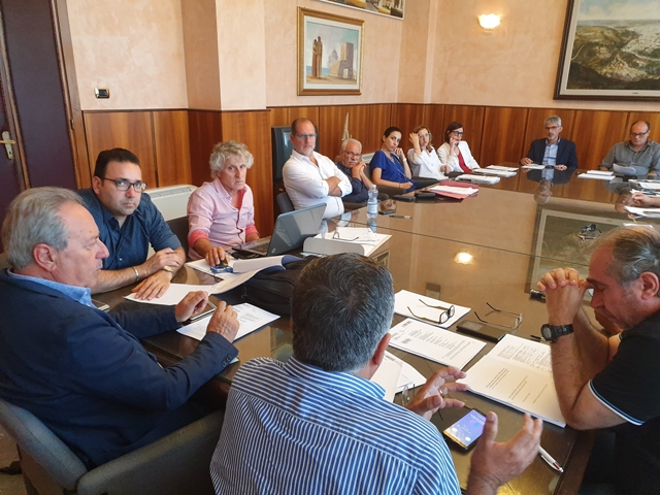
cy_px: 248
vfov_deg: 53.1
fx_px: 496
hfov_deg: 67.3
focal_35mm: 26
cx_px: 330
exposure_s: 1/50
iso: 400
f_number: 2.4
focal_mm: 4.32
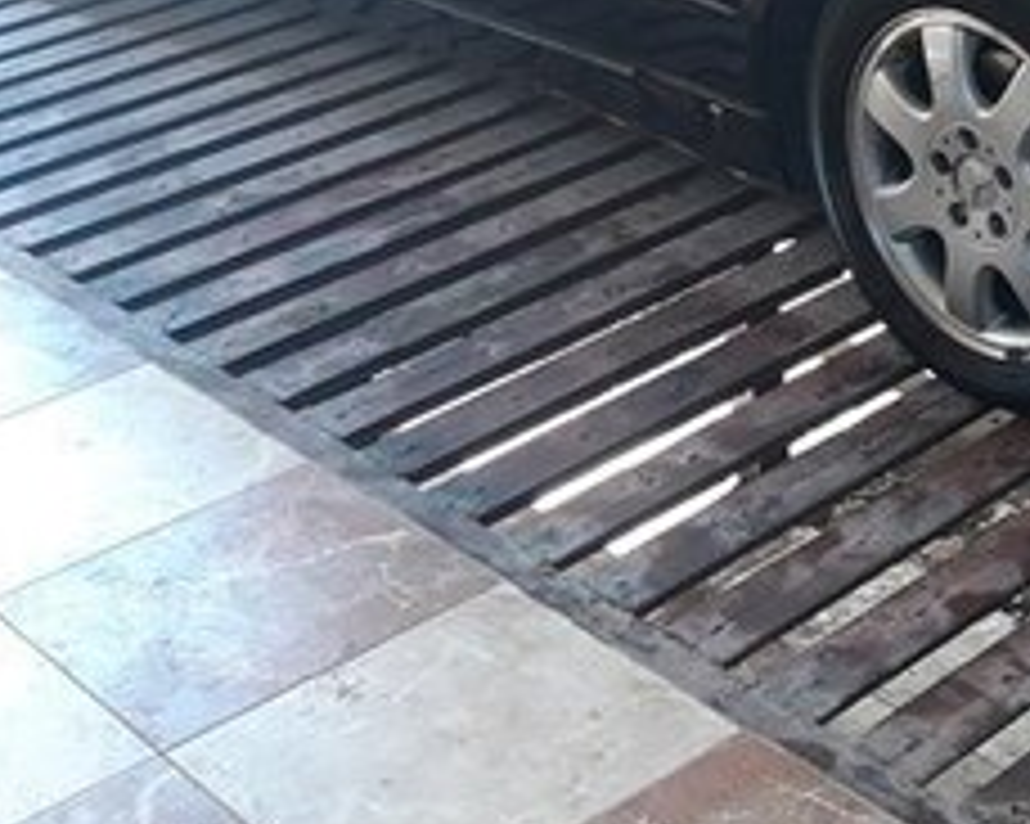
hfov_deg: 24.1
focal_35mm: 76
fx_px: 2316
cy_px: -124
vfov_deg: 19.2
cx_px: 1008
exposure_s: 1/50
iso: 50
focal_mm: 3.71
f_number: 1.7
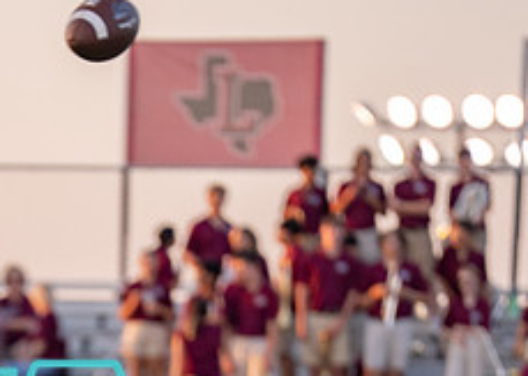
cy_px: 530
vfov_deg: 2.4
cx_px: -17
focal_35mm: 609
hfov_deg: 3.3
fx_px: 9122
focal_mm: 200
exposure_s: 1/1250
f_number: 2.8
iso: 500
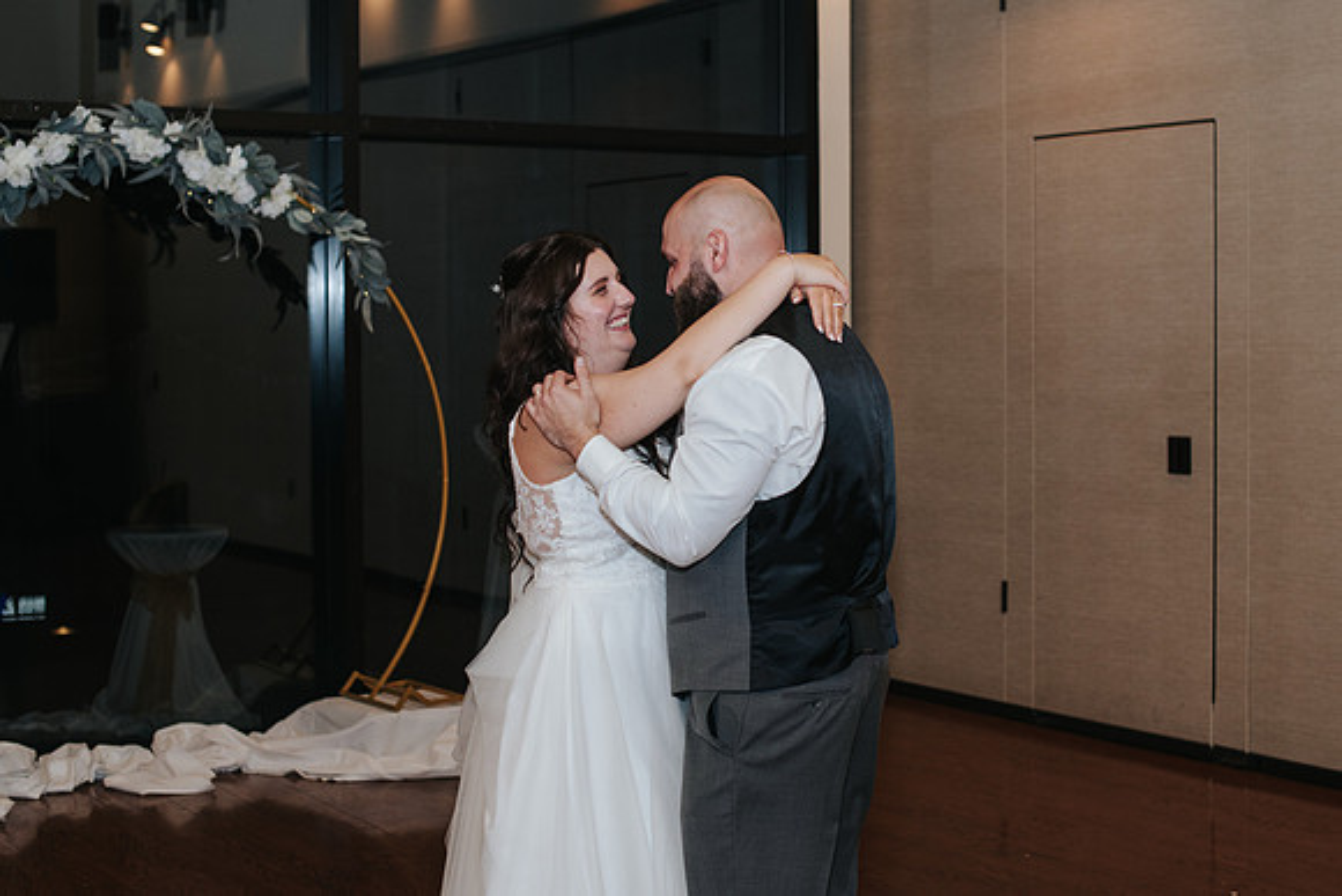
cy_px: 387
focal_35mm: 58
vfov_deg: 23.3
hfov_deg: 34.4
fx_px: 2167
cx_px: 723
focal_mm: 50
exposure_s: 1/200
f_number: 3.2
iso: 800
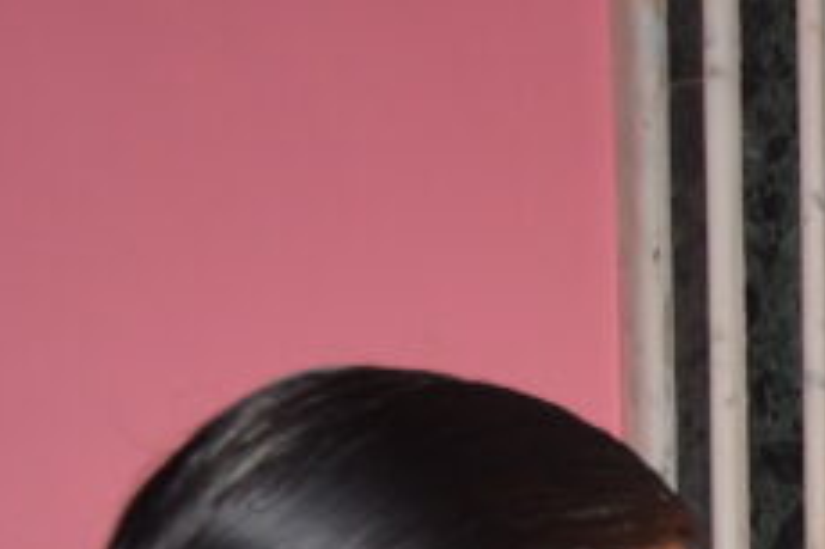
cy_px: 1399
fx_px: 3229
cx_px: 1485
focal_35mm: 141
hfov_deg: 13.1
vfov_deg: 8.7
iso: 200
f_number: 4
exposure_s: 1/160
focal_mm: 18
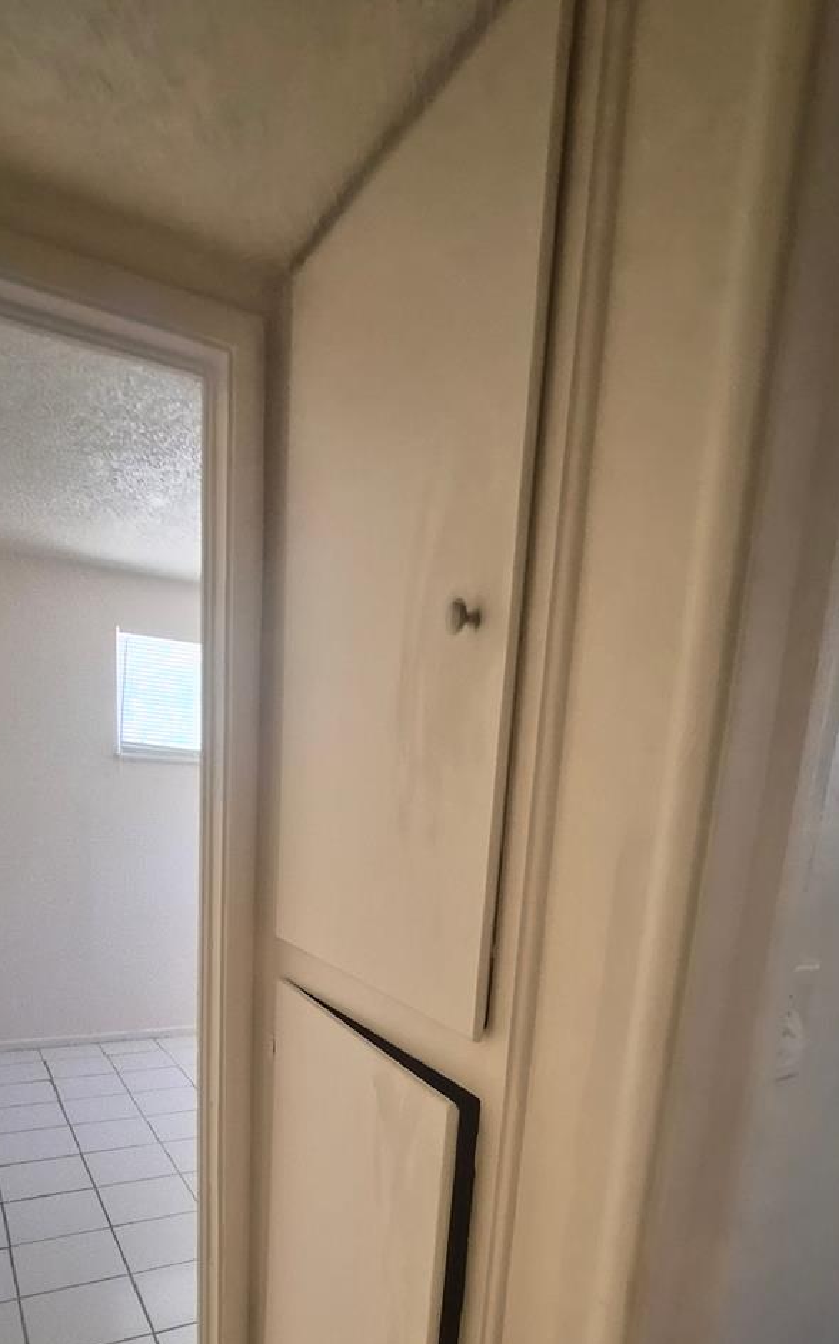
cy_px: 992
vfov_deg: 74.5
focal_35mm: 22
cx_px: 402
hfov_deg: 55.0
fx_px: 805
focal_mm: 1.7
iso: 320
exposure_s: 1/60
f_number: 2.2
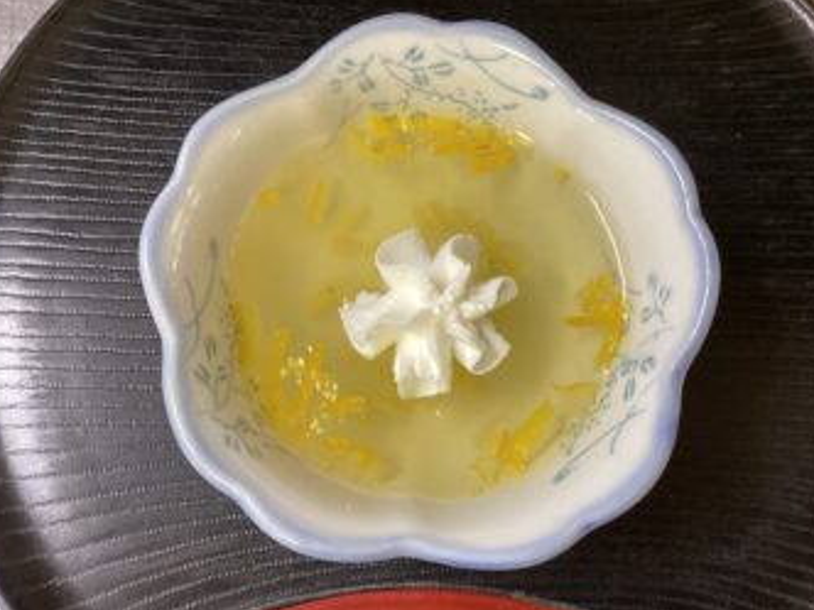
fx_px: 823
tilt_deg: -75.9
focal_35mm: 35
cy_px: 293
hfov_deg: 52.6
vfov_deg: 40.7
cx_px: 425
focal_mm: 3.3
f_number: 2.4
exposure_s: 1/60
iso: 250
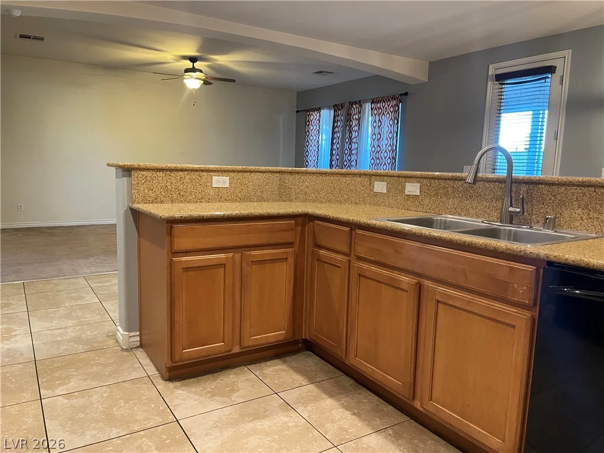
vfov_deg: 53.1
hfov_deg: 67.3
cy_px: 226
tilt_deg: -7.9
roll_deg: -1.4
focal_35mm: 26
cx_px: 302
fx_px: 454
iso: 500
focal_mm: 5.1
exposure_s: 1/60
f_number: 1.6
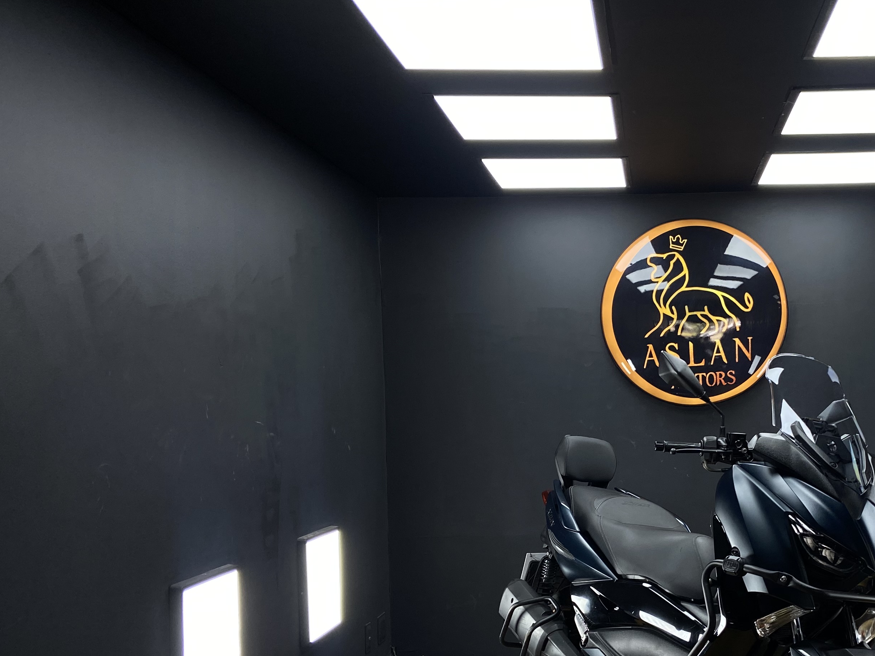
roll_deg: +0.6
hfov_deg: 42.4
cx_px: 663
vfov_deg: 33.3
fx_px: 1087
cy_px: 436
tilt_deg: -3.9
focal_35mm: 43
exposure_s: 1/120
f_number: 1.8
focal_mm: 4.25
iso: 64
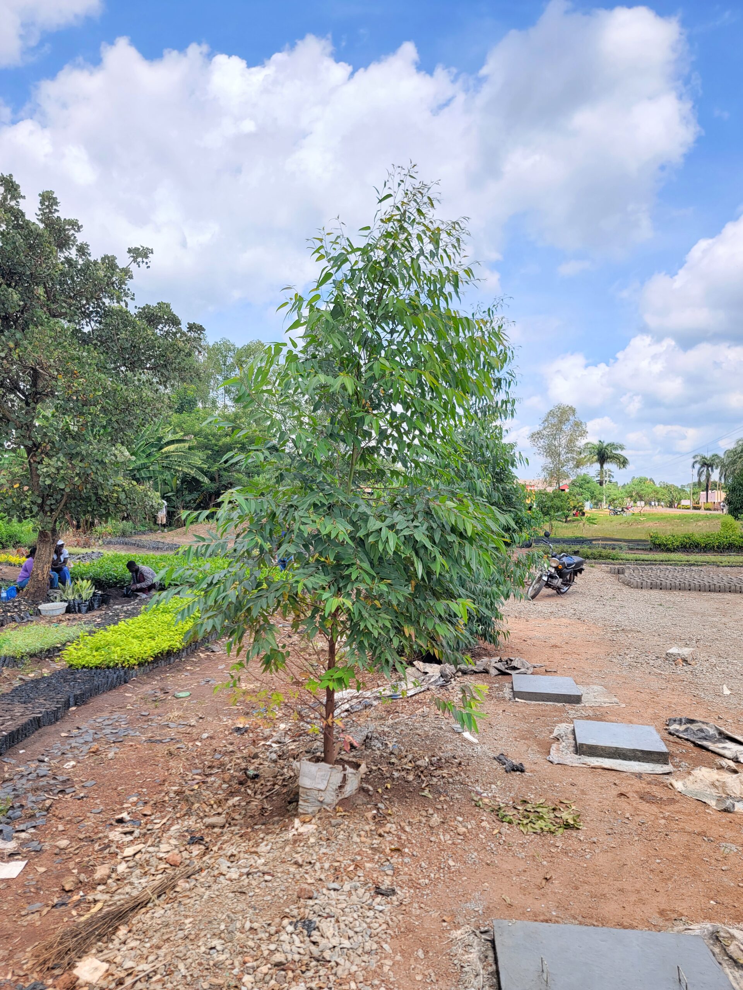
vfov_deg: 71.6
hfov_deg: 56.8
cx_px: 372
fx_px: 687
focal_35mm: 24
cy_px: 495
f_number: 1.8
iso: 16
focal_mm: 6.7
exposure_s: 1/212
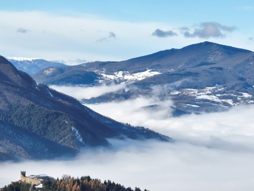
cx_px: 127
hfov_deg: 12.3
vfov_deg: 9.2
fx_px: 1181
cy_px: 96
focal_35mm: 161
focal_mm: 29.85
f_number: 4.4
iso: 100
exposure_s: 1/20
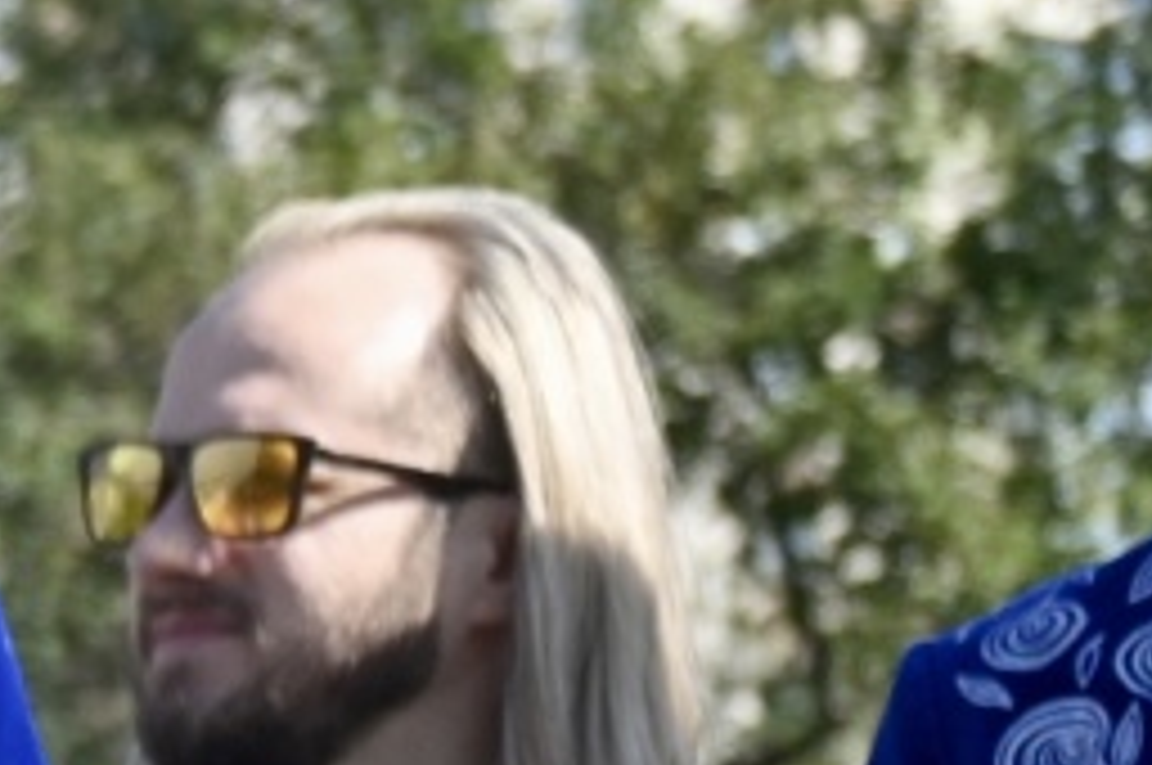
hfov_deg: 7.2
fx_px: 8629
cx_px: -1606
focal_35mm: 270
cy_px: 817
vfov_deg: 5.1
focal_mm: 36
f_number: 4
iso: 320
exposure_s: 1/2500
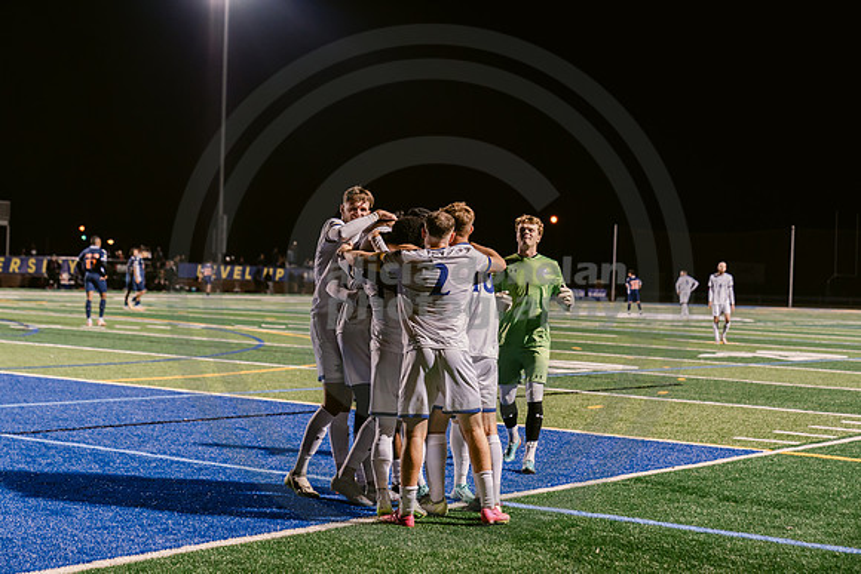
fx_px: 1674
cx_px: 430
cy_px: 287
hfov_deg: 28.8
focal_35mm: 70
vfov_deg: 19.5
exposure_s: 1/250
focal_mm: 70
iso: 2500
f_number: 3.2
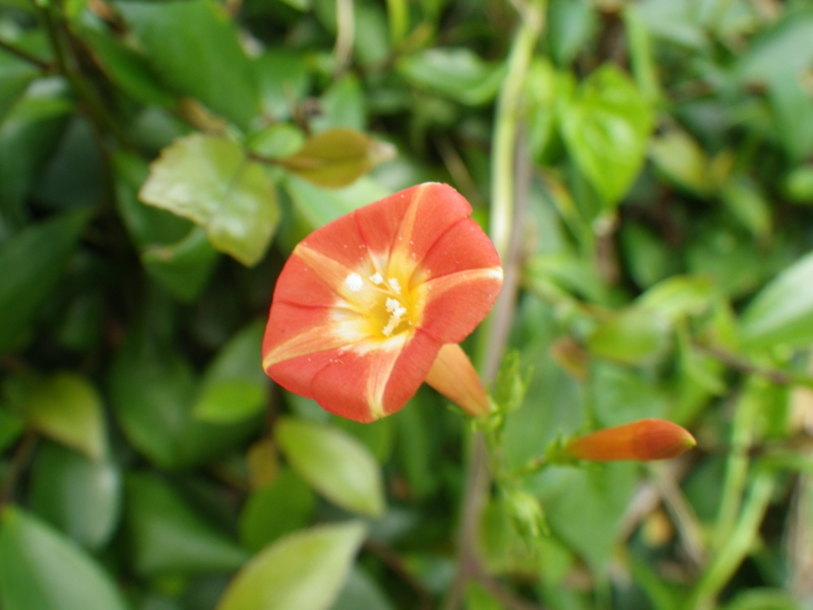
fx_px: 799
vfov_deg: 41.8
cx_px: 406
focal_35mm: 34
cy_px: 305
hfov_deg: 54.0
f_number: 3.8
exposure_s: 1/50
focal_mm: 6.1
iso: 80
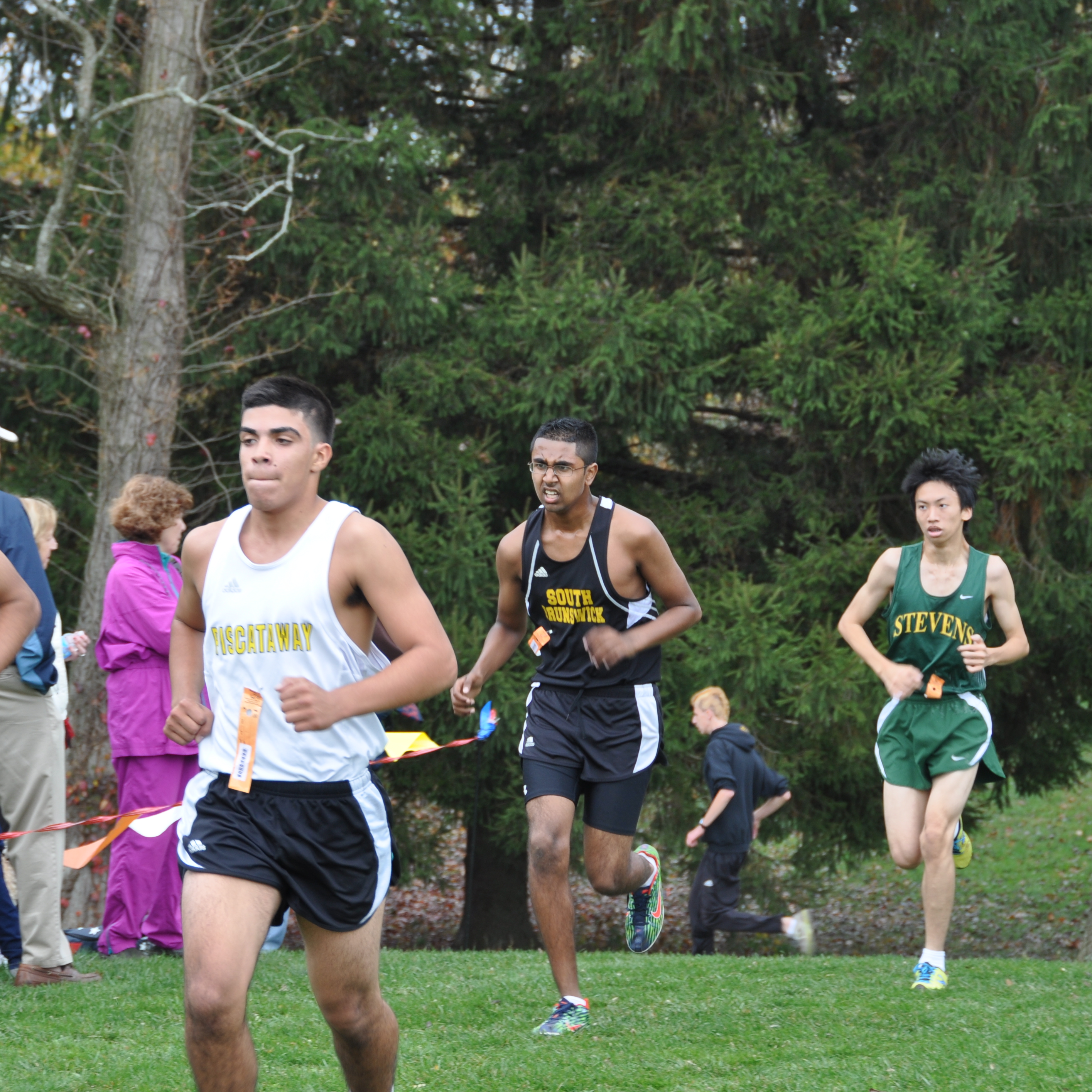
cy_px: 546
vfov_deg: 12.9
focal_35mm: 135
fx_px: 4818
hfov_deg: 12.9
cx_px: 401
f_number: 6.3
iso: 200
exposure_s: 1/160
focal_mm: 70
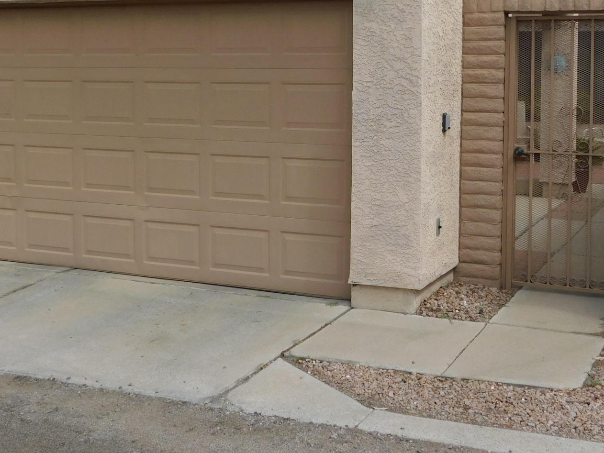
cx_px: 337
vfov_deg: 26.6
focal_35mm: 54
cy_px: 106
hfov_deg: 35.5
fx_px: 942
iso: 125
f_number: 6.4
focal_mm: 5.3
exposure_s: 1/400
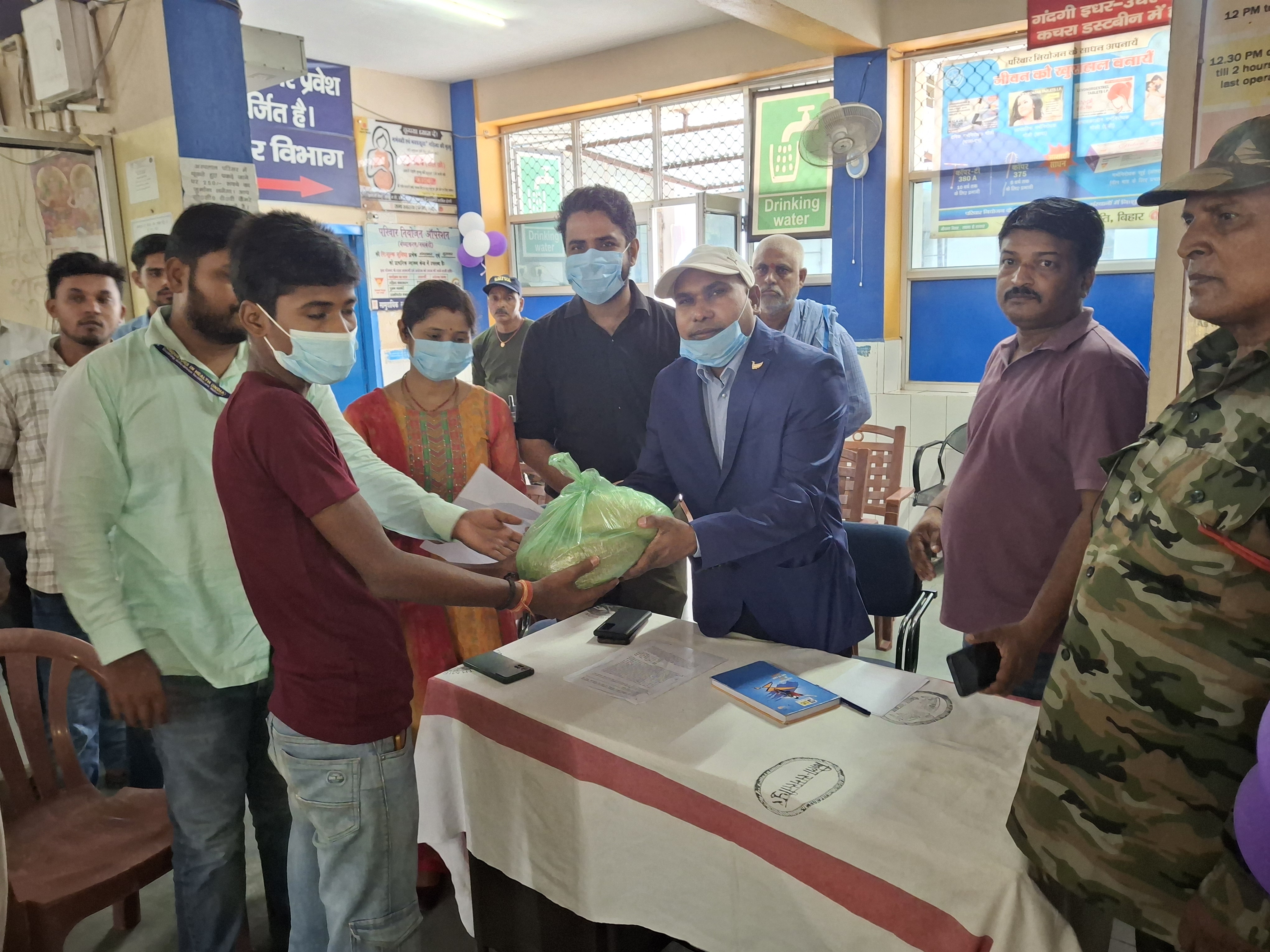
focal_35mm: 25
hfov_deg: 69.4
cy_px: 476
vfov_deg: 54.9
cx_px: 635
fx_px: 917
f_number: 1.8
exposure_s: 1/25
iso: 320
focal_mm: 4.69
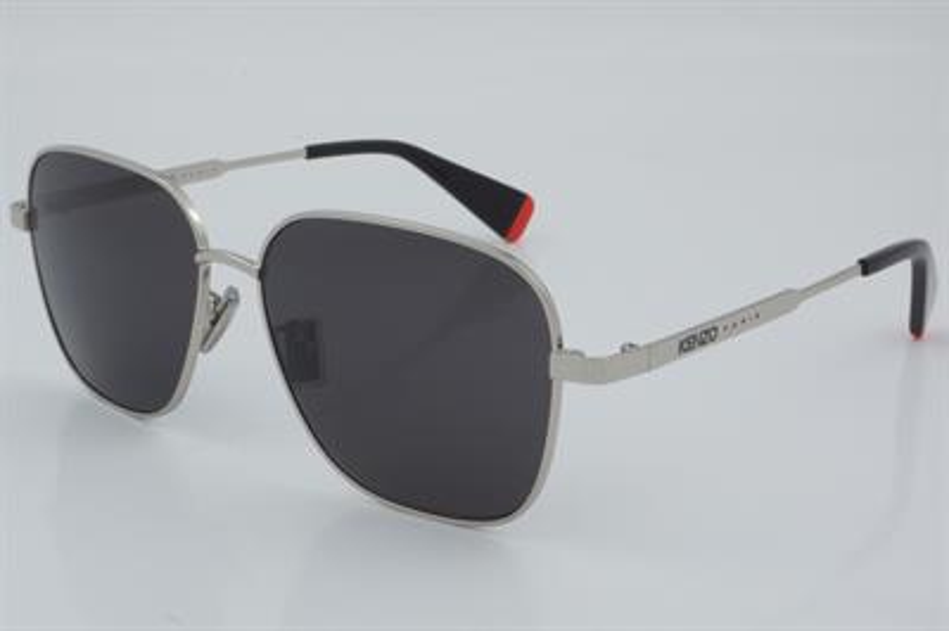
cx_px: 474
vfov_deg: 18.2
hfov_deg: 27.0
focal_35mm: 75
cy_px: 316
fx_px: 1975
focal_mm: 50
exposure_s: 1/3
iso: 100
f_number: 32
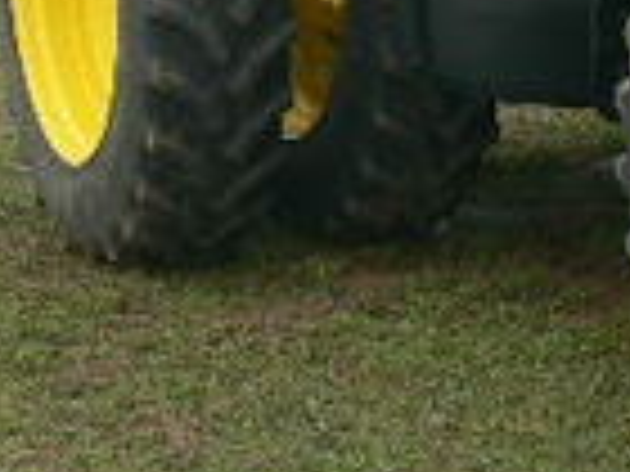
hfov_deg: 13.5
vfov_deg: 10.3
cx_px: 837
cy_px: -198
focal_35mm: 140
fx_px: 2548
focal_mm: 6
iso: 80
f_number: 5.6
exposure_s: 1/320
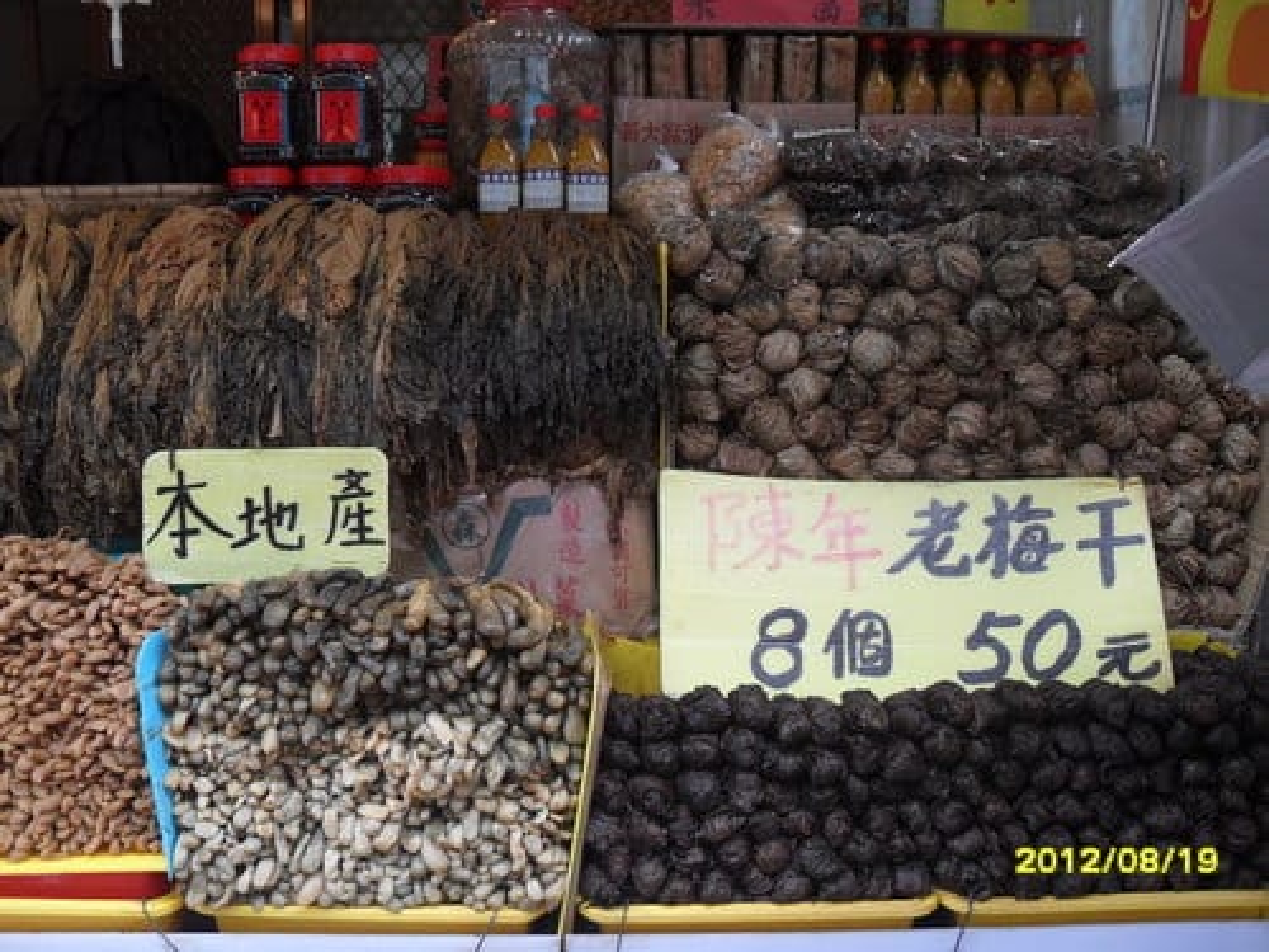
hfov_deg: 52.6
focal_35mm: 35
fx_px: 1283
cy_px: 476
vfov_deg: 40.7
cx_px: 634
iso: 100
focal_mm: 6.2
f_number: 2.8
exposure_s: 1/125
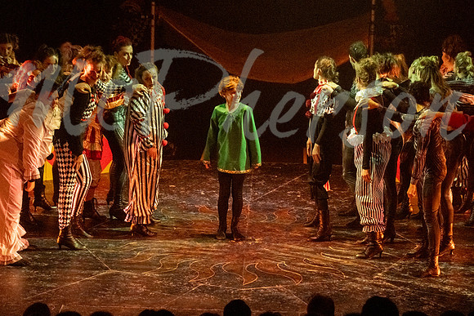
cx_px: 270
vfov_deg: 11.9
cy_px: 167
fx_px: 1513
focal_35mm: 115
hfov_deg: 17.8
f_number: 3.6
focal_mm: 66
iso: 4000
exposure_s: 1/60
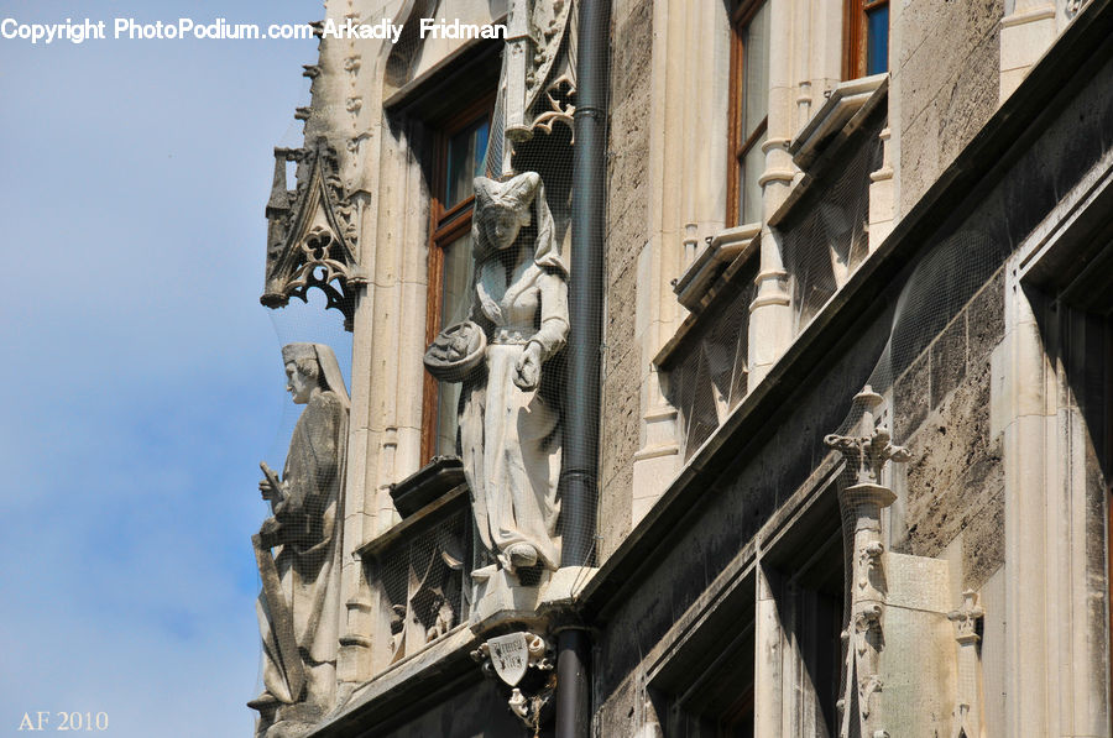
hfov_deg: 9.2
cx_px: 556
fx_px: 6945
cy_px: 369
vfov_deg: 6.1
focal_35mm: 225
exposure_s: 1/800
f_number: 8
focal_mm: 150
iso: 200
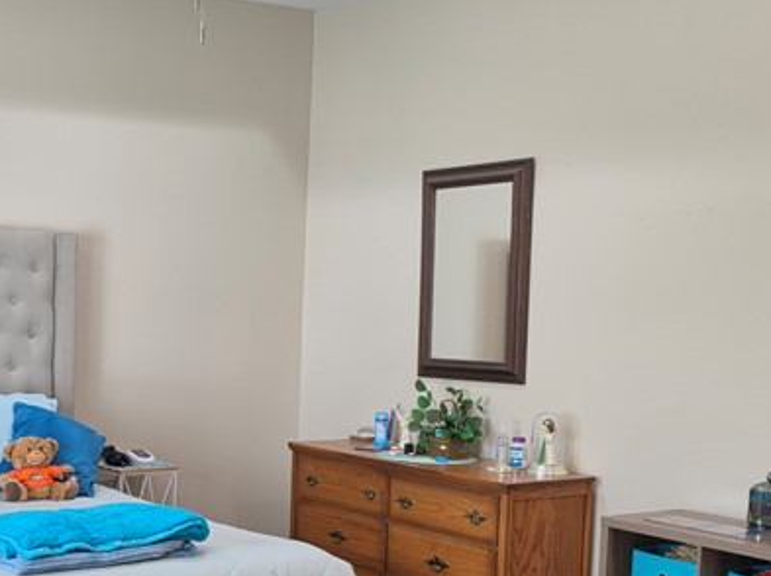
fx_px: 1335
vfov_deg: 24.1
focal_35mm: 60
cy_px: 437
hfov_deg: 31.1
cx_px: 122
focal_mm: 6.5
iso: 80
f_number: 1.4
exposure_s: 1/120
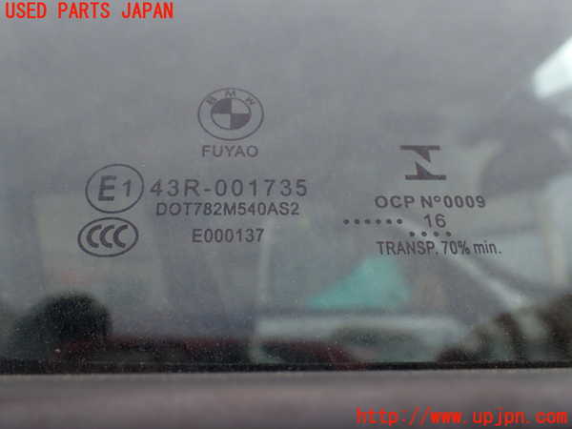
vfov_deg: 46.8
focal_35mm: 30
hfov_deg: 60.0
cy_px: 214
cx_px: 286
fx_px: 496
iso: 100
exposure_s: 1/640
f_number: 3.2
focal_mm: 5.4
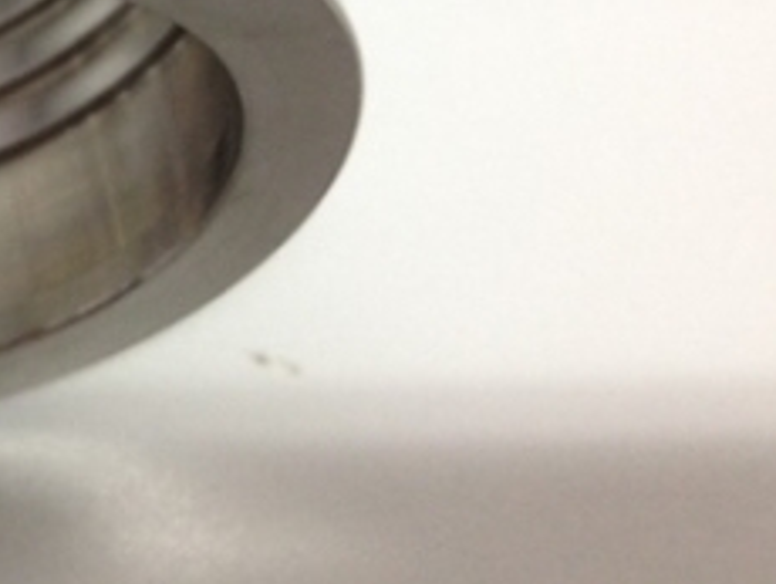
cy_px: -57
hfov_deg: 21.0
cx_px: -179
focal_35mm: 86
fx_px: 1930
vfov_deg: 16.7
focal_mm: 4.12
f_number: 2.4
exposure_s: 1/20
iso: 160
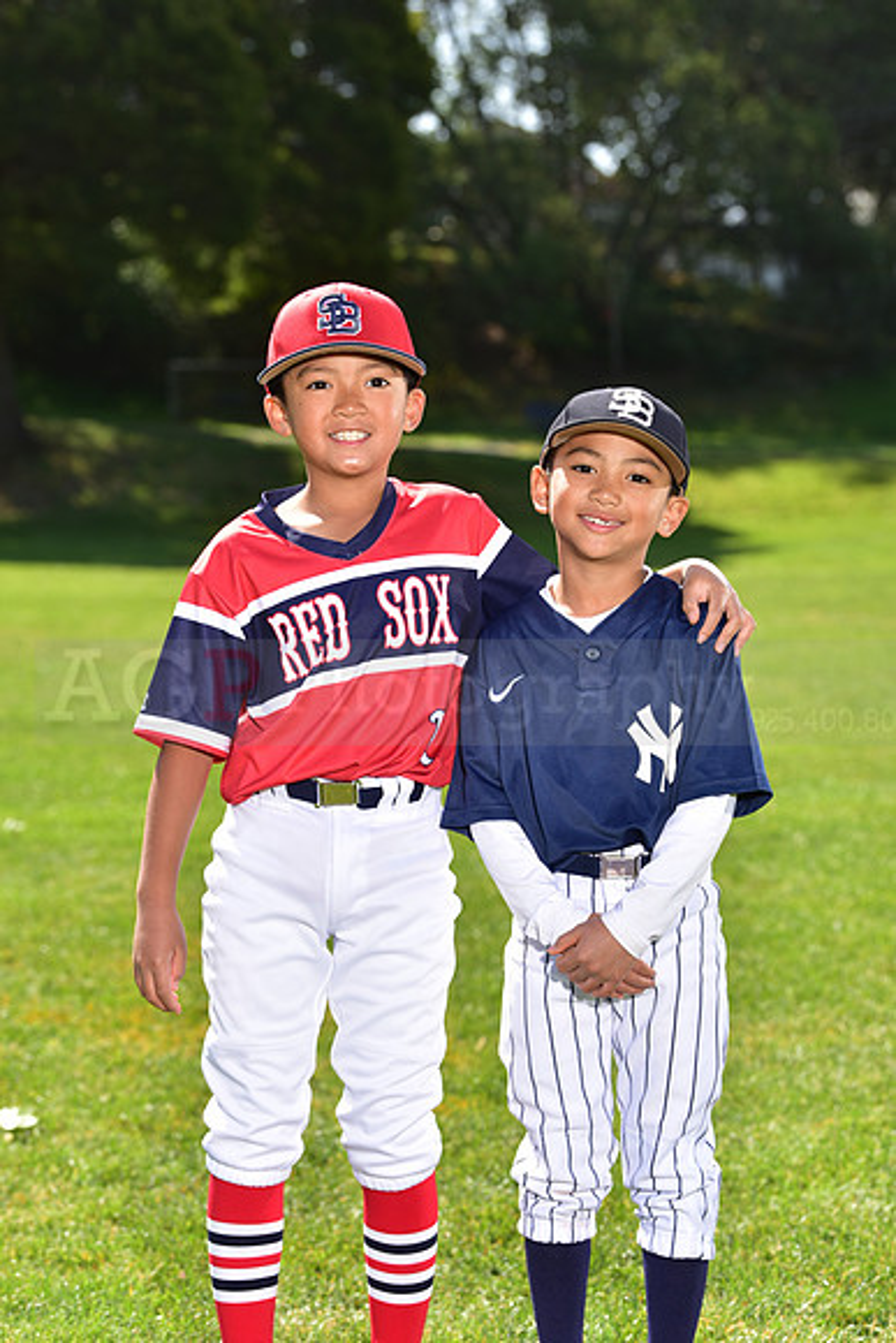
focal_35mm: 95
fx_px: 3544
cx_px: 448
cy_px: 672
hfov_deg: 14.4
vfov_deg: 21.5
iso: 100
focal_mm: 95
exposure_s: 1/250
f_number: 5.6
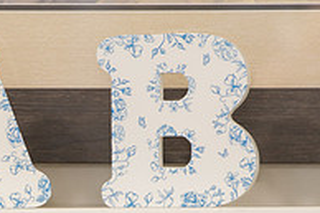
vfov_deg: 2.1
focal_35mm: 646
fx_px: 5737
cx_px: 67
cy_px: 253
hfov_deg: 3.2
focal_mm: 200
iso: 1000
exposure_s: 1/60
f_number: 4.5
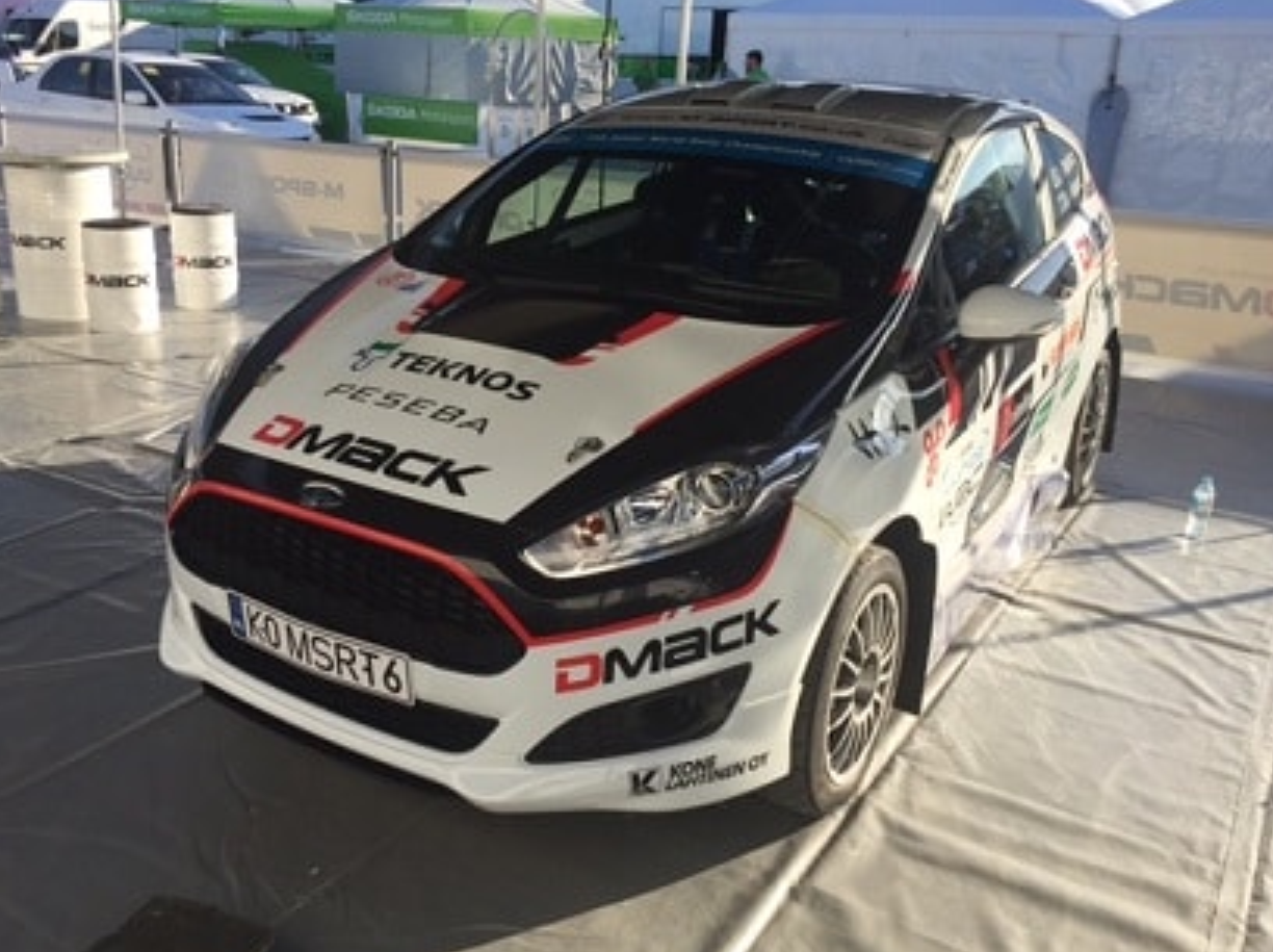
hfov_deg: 56.8
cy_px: 464
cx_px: 577
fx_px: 1175
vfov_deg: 44.1
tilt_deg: -19.0
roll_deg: -2.6
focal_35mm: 32
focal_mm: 4.15
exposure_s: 1/1041
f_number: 2.2
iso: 32
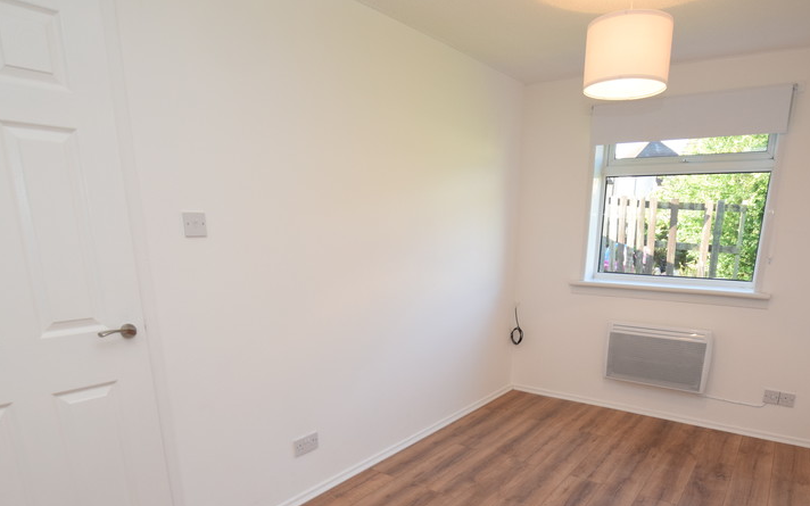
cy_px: 378
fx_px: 486
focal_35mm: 22
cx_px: 433
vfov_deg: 52.7
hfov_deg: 79.5
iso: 720
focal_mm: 10
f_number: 5.6
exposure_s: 1/125
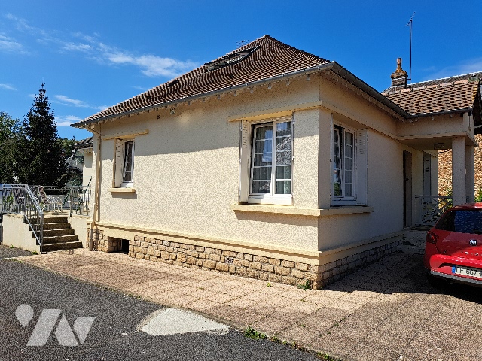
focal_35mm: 24
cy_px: 180
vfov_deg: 56.8
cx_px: 241
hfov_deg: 71.6
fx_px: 334
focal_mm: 5.23
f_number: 1.8
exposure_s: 1/1214
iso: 50
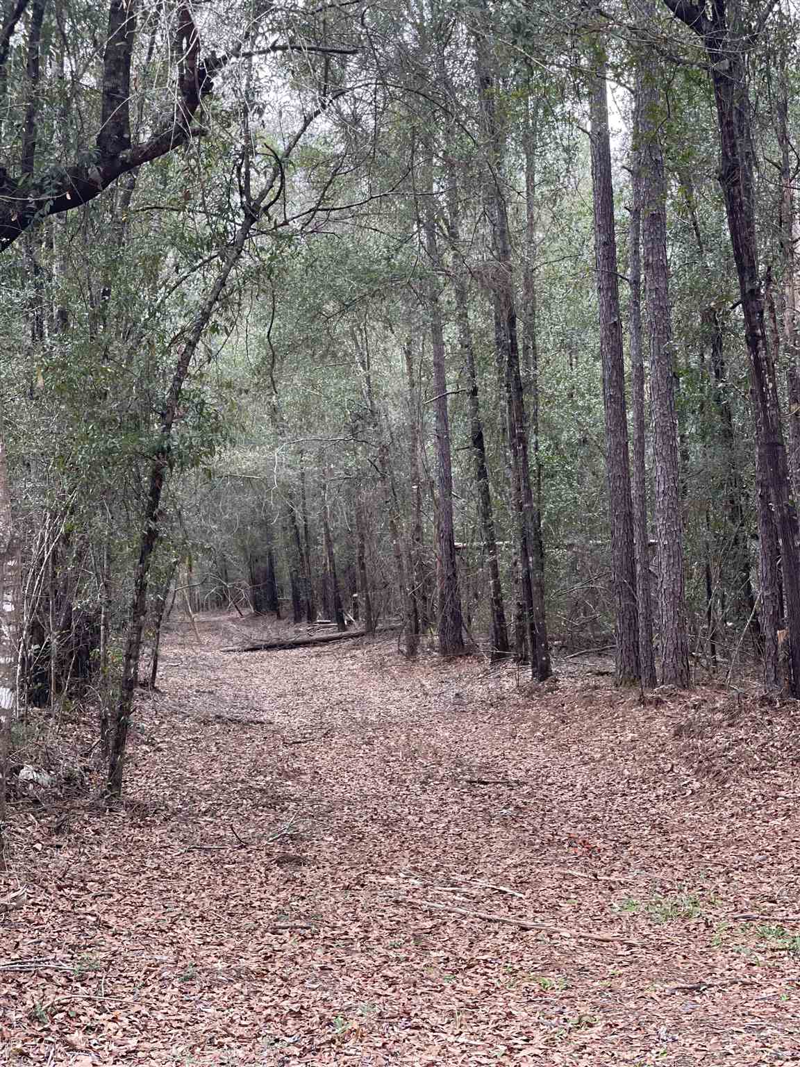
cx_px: 400
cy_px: 534
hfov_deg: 22.9
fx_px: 1972
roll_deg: +3.0
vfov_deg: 30.3
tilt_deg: +1.0
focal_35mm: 64
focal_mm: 7.5
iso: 80
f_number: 2.2
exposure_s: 1/121
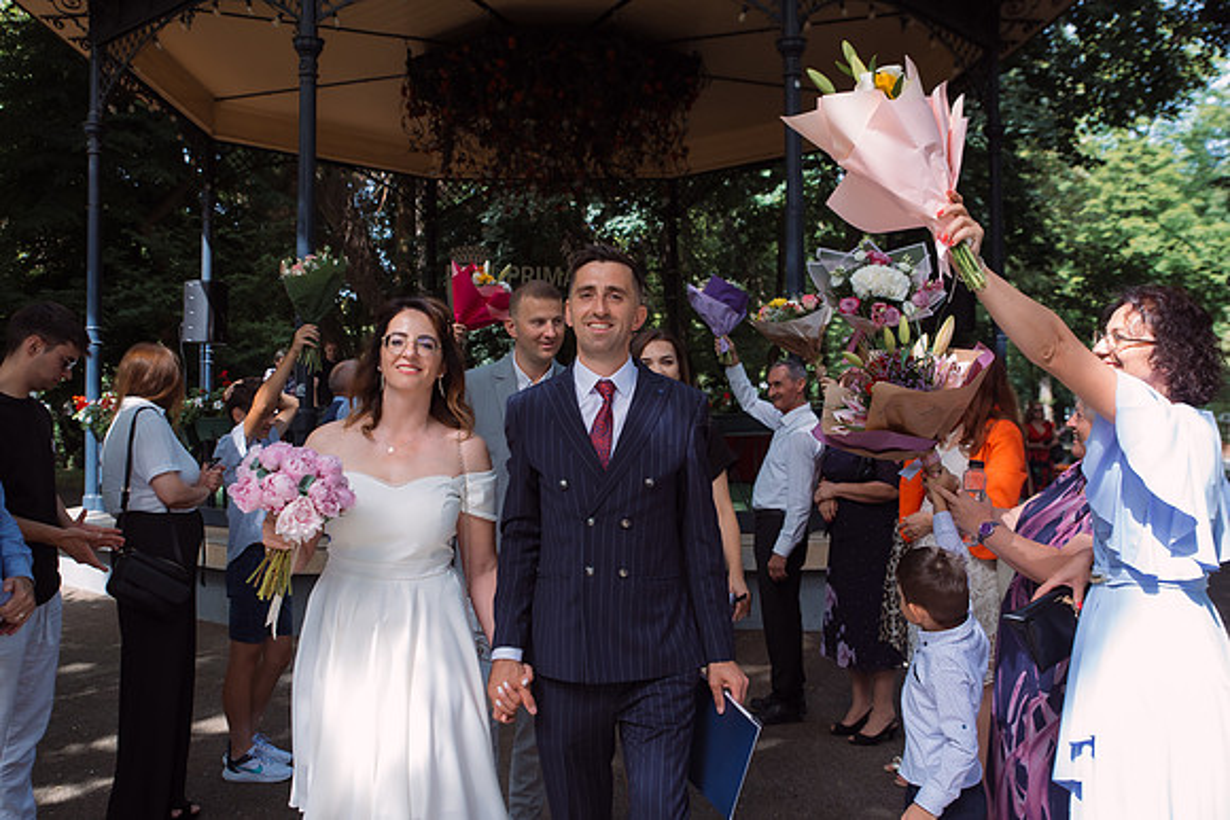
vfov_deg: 35.7
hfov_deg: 51.5
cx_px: 593
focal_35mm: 37
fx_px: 1275
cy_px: 395
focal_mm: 36
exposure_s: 1/500
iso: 500
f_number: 4
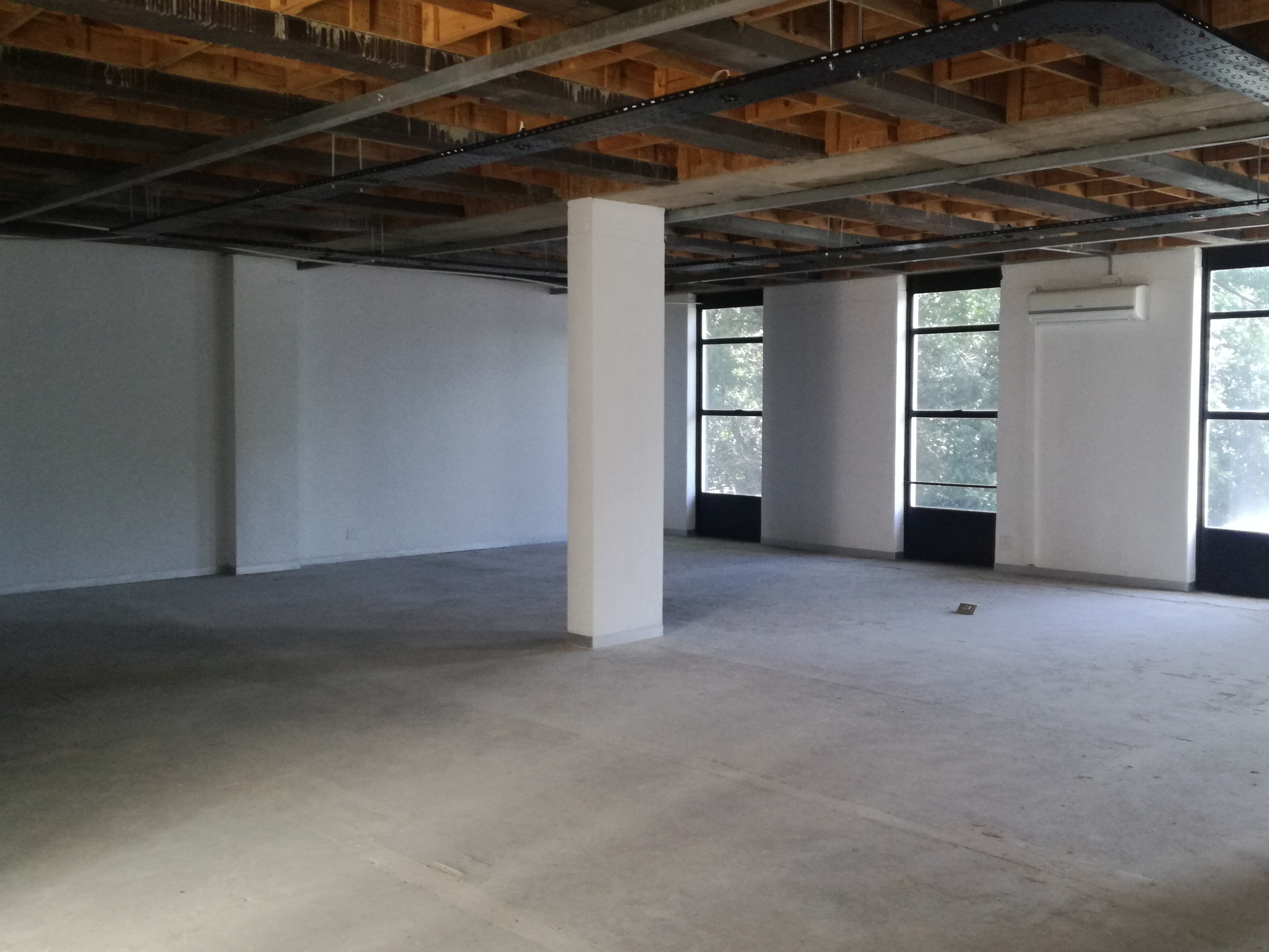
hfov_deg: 55.1
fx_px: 1210
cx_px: 737
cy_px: 451
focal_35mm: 33
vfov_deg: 42.9
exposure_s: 1/30
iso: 200
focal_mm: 3.79
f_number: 2
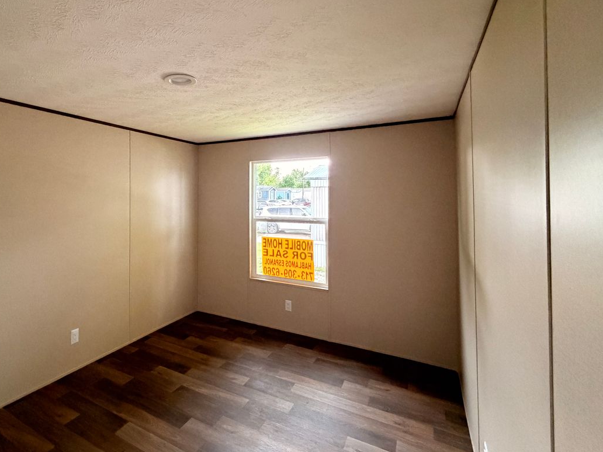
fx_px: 331
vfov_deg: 68.2
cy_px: 189
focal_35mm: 19
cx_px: 223
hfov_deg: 82.9
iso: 1000
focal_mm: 2.22
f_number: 2.2
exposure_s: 1/60
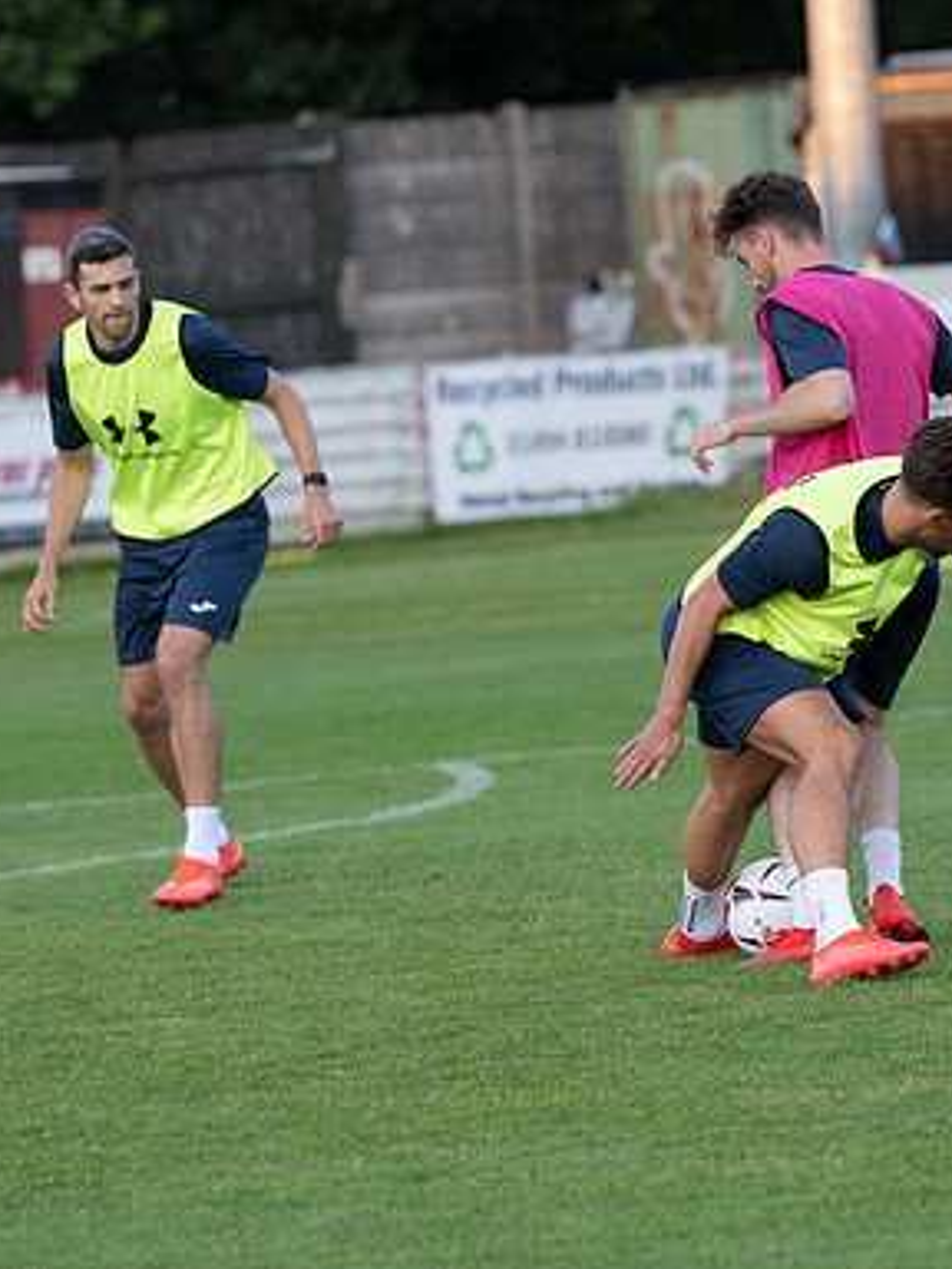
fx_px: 11184
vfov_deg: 6.5
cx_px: 694
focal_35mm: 305
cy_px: 634
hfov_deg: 4.9
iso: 1000
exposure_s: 1/800
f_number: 3.2
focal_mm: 140
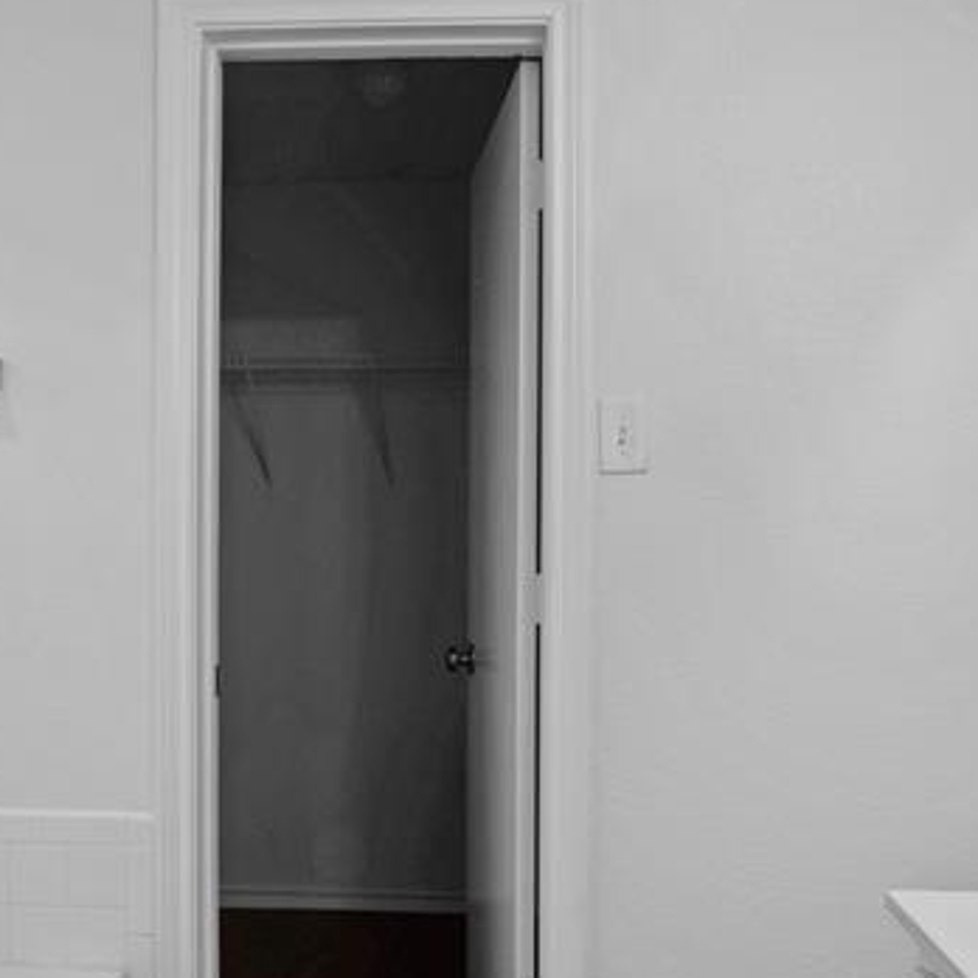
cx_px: 520
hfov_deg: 54.0
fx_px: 959
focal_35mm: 30
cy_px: 628
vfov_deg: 53.3
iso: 100
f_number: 9
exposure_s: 1/10
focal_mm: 12
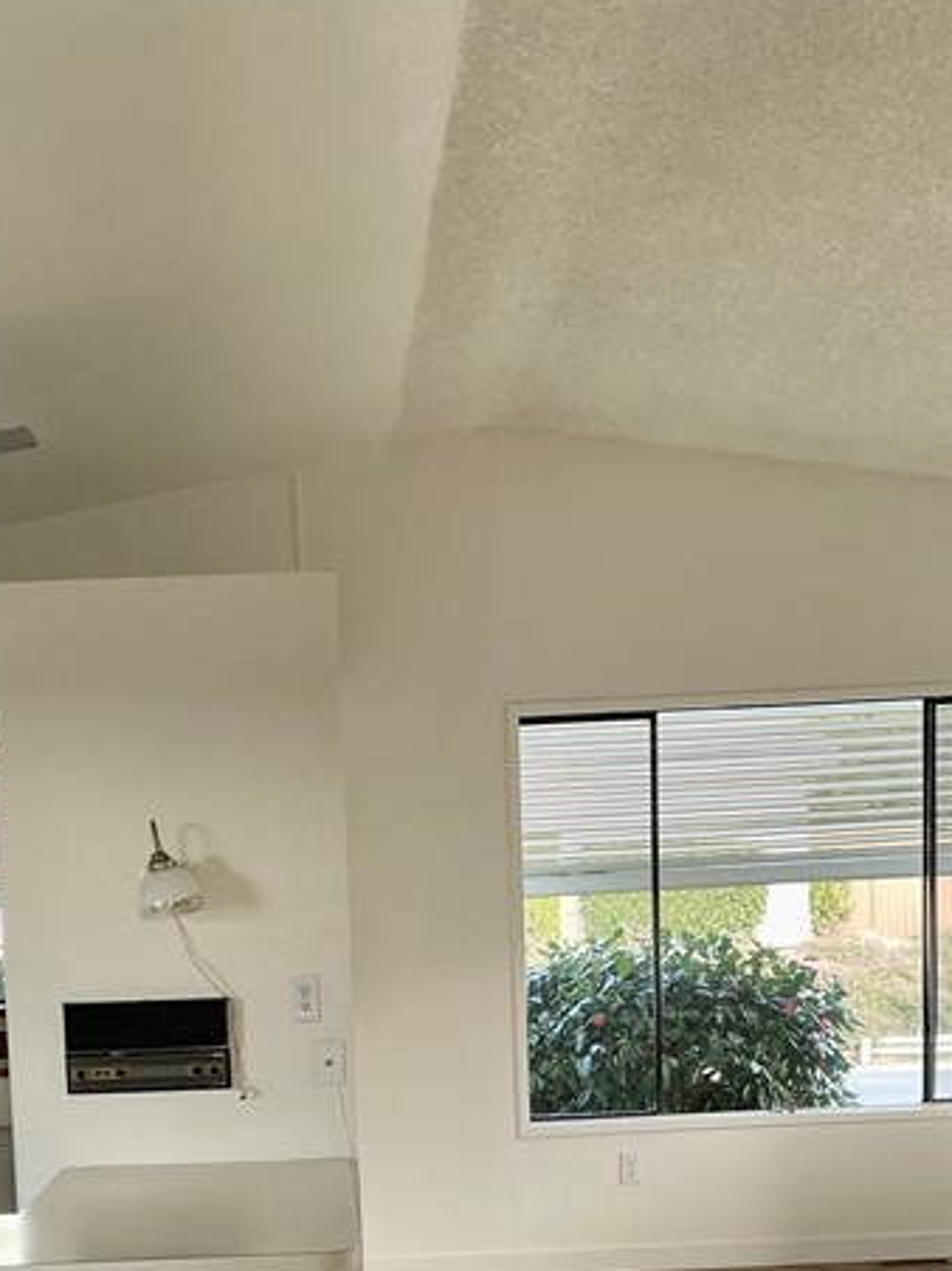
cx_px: 324
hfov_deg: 24.7
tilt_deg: -8.0
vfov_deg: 31.0
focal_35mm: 59
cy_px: 1184
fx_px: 2164
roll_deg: +3.1
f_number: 1.6
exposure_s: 1/121
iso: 125
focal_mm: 4.2
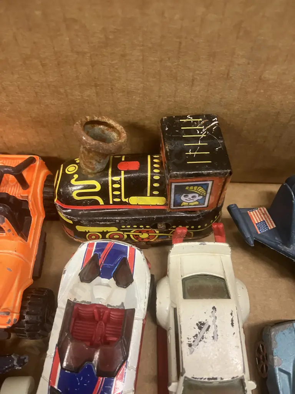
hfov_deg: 49.7
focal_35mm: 28
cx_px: 148
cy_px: 197
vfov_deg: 63.4
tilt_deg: -48.1
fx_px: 318
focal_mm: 3.99
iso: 320
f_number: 1.8
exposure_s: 1/50
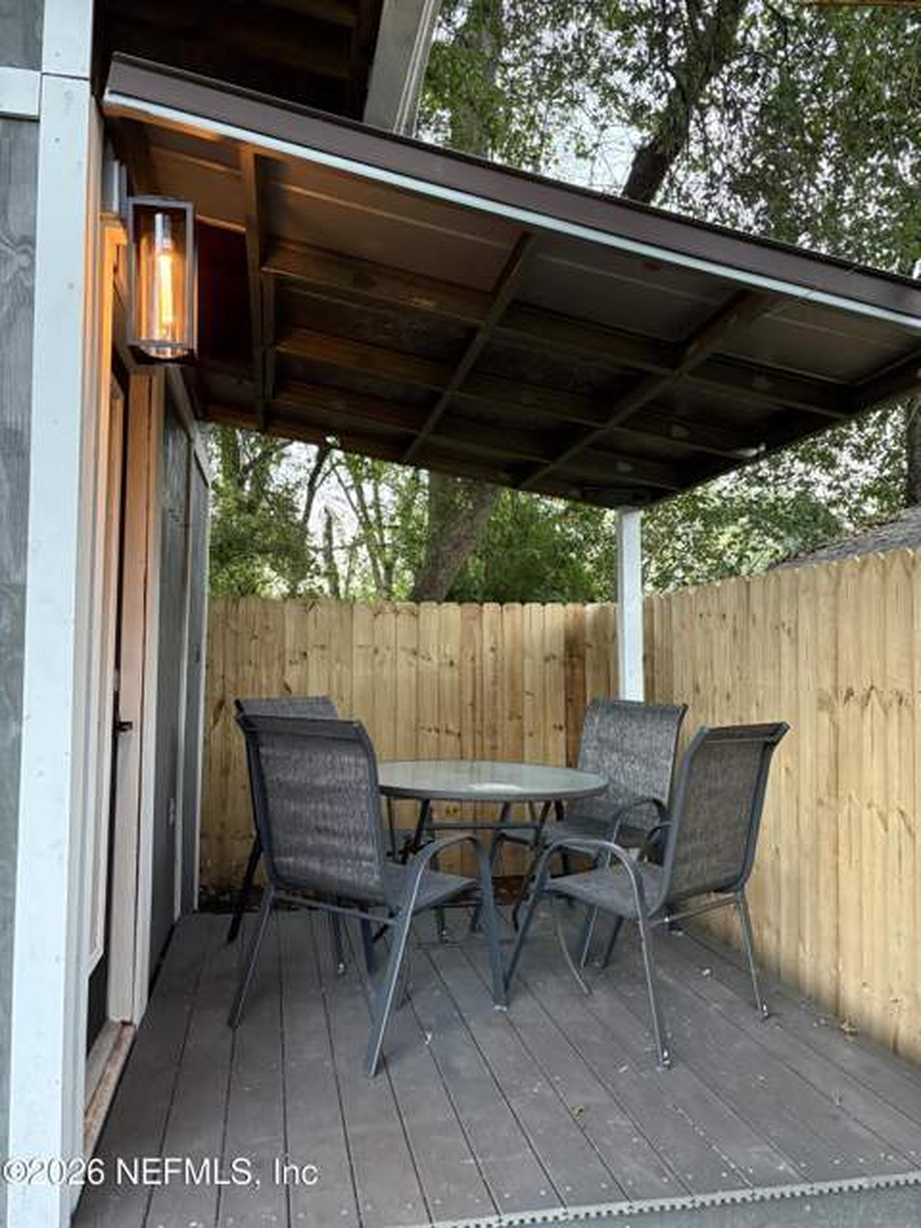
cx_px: 460
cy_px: 614
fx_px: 922
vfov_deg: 67.3
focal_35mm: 26
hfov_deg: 53.1
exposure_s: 1/52
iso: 500
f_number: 1.6
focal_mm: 5.96
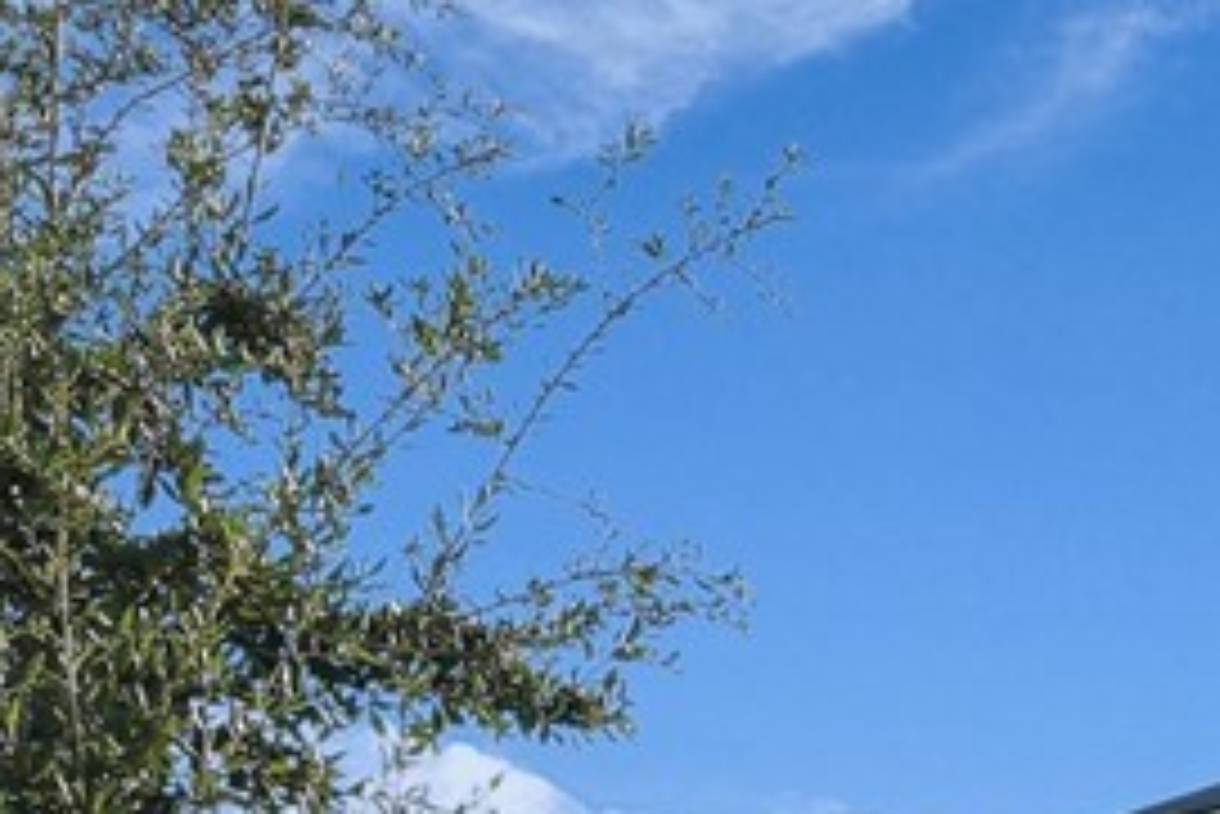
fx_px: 2170
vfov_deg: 18.1
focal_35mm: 64
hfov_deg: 30.4
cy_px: 1340
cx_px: 1038
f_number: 9
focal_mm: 16
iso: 320
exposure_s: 1/320
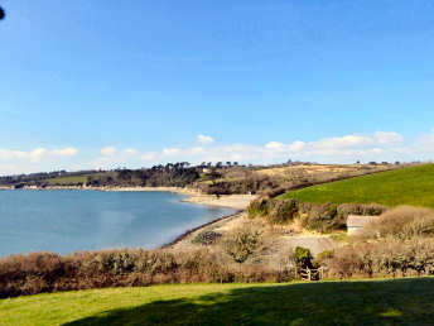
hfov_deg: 69.4
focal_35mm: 25
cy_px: 163
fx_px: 313
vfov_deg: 54.9
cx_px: 217
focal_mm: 4.3
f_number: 4
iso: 200
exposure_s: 1/640
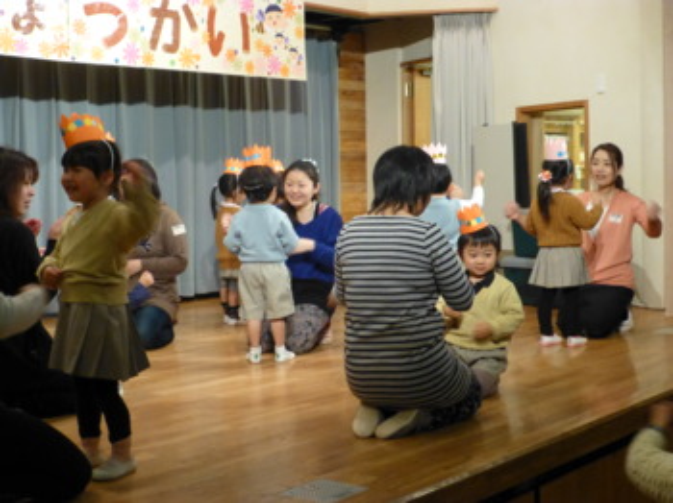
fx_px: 1049
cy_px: 252
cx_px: 336
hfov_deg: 35.6
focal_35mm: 54
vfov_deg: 27.0
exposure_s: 1/50
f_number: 4.6
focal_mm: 9.7
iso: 800
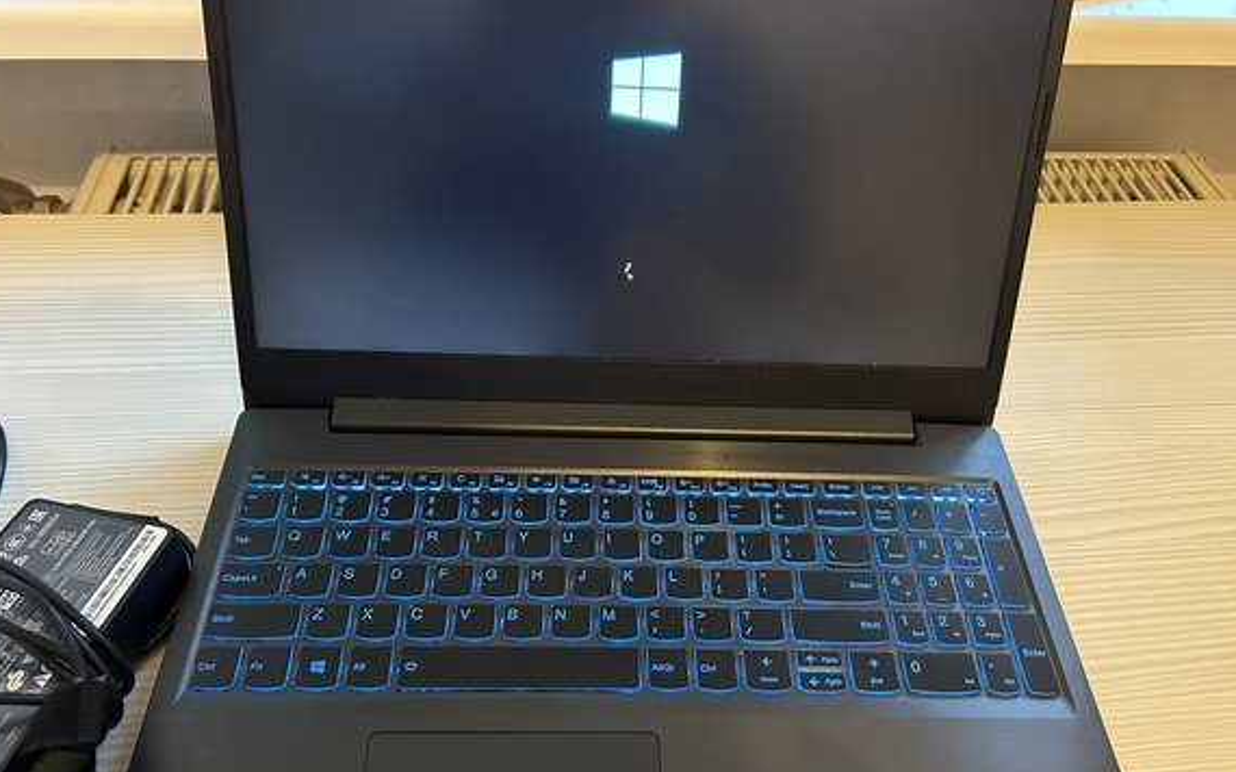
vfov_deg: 43.0
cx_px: 625
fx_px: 977
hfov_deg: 64.6
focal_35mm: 29
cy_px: 451
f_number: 1.5
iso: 500
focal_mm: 5.7
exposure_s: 1/33
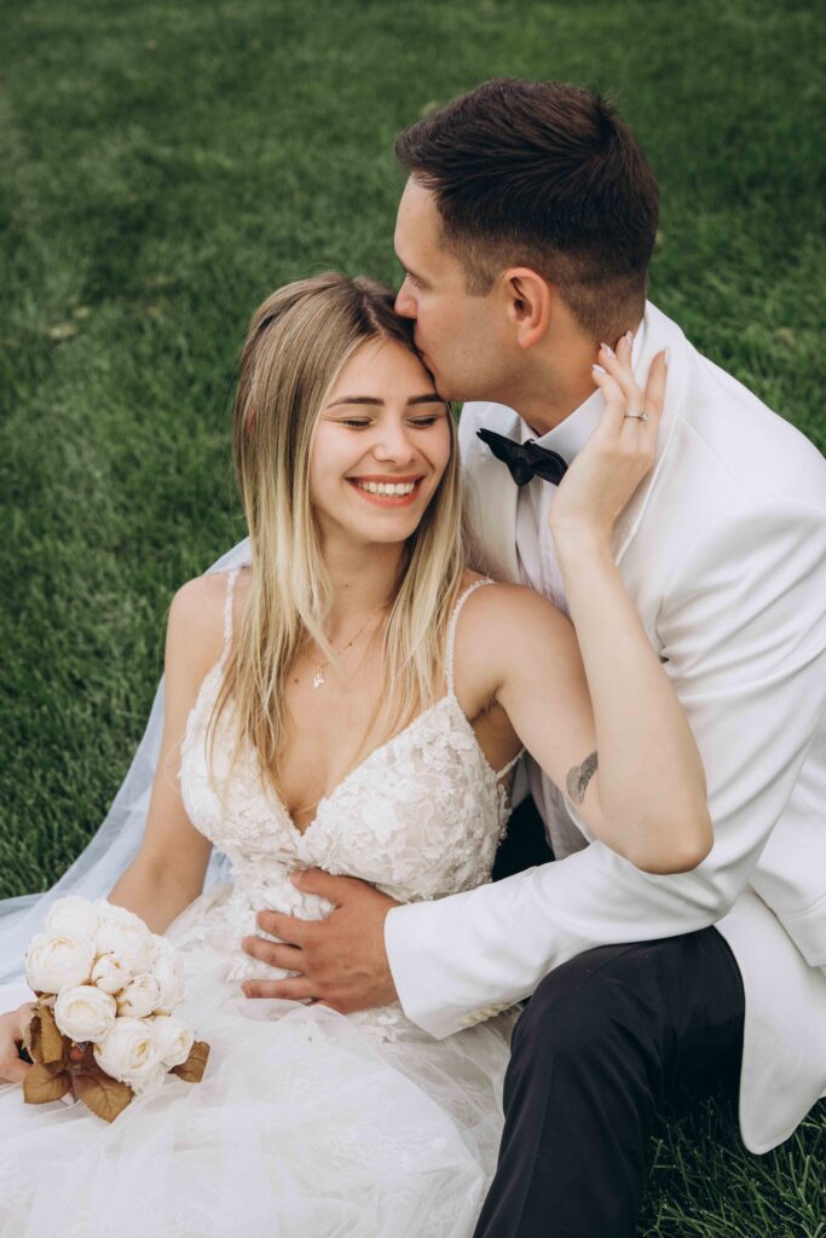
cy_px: 619
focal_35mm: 50
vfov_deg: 39.6
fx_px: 1720
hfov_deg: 27.0
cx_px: 413
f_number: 4
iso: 125
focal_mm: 50
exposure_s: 1/250
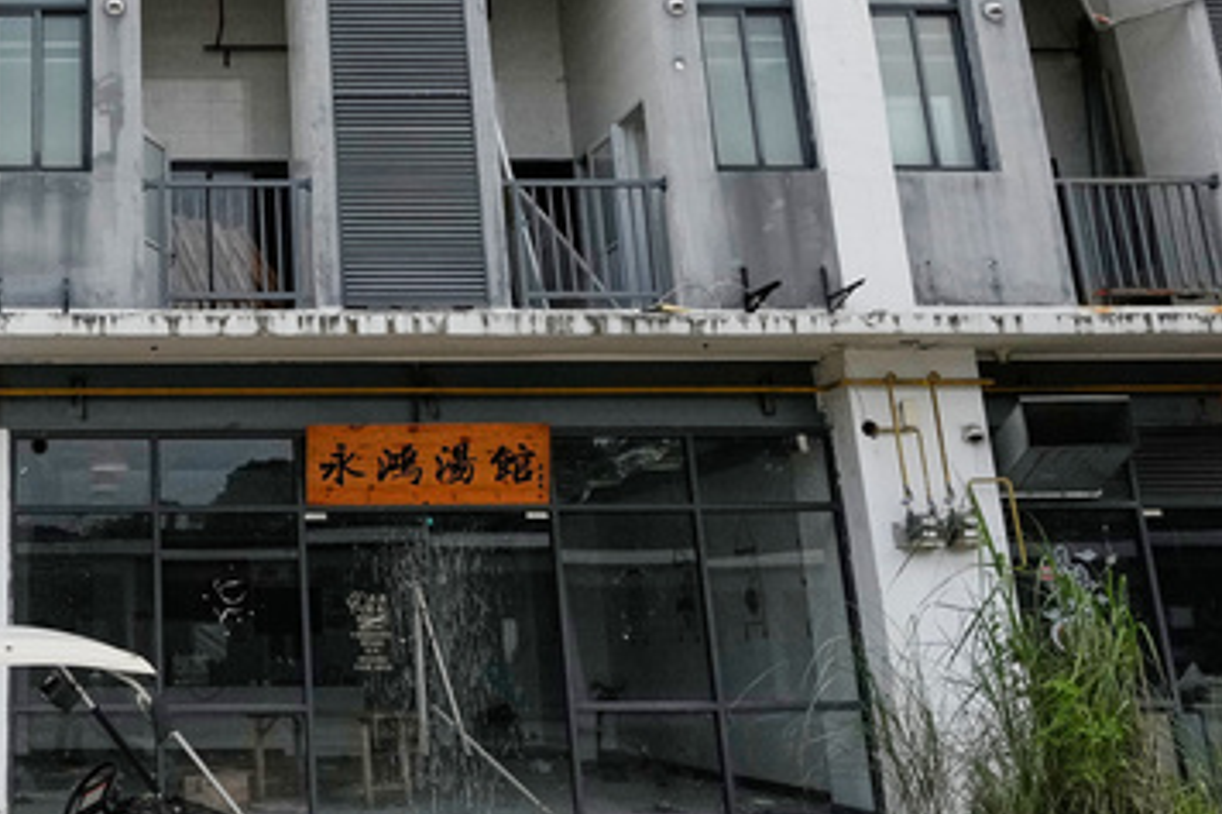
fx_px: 1561
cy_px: 168
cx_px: 76
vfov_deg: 28.6
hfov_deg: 39.1
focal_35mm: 46
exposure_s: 1/1000
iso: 1250
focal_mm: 16
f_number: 3.5
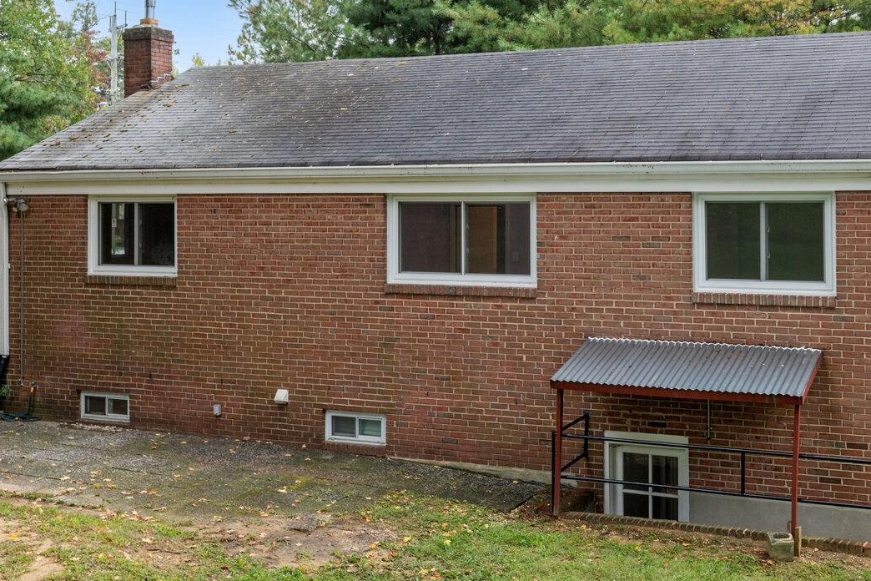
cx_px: 484
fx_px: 1161
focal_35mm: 48
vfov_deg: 28.1
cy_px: 270
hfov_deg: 41.1
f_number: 8
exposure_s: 1/80
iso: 800
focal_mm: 29
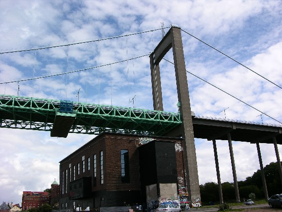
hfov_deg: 52.6
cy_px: 106
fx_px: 285
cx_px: 141
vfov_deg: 40.7
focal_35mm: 35
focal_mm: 8.9
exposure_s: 1/145
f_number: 8
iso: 50
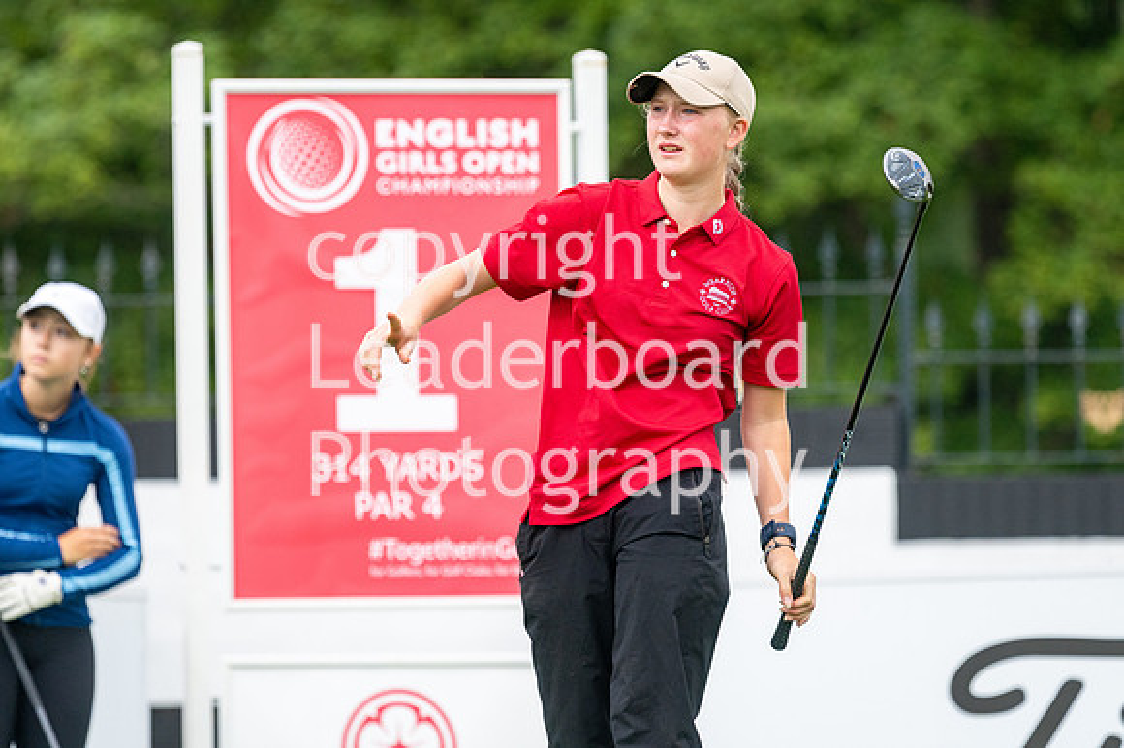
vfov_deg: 3.1
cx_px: 562
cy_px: 374
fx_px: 14041
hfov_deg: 4.6
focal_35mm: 450
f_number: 5
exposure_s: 1/1600
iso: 400
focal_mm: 300
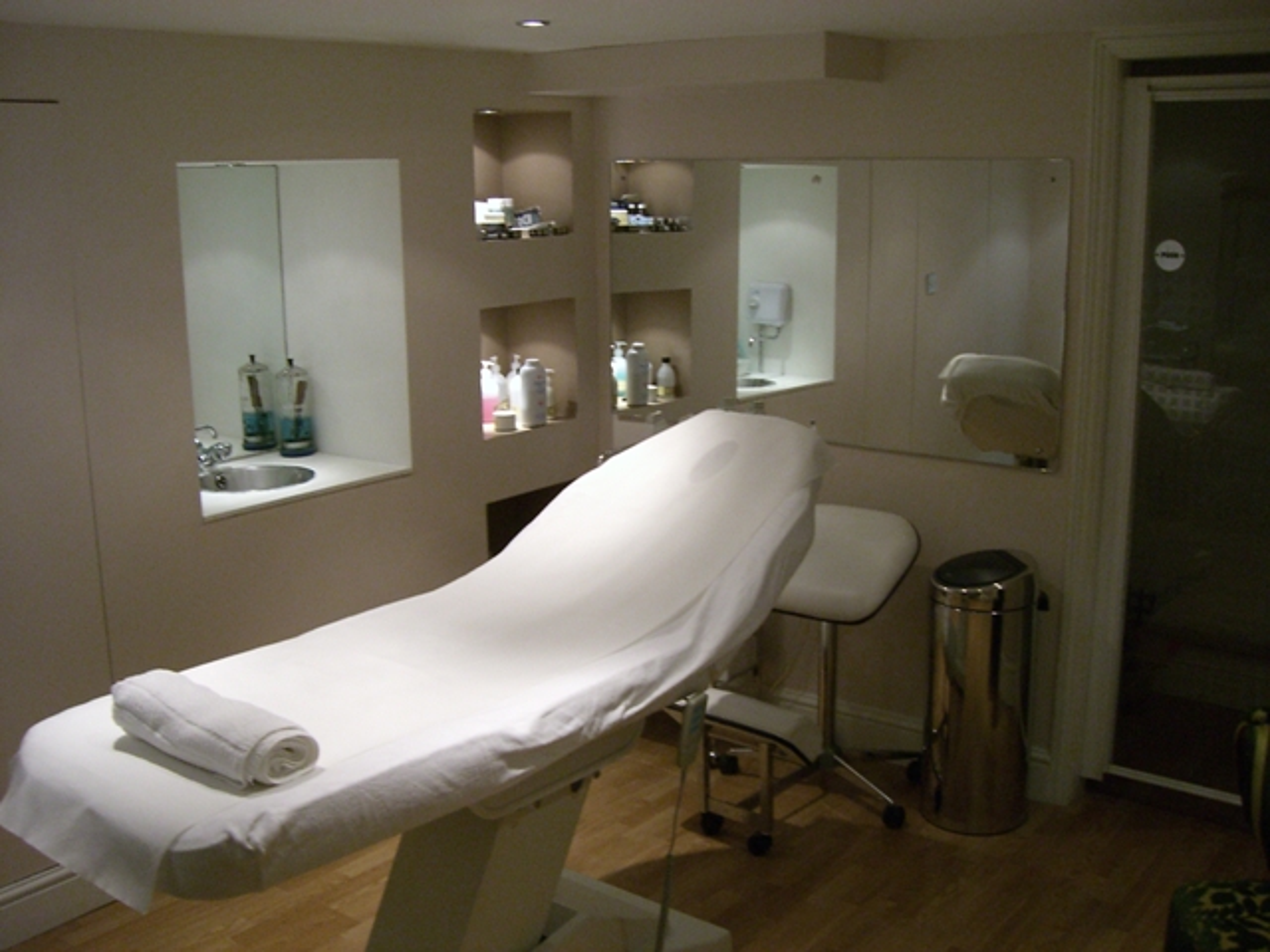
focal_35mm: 38
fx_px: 1394
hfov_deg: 49.0
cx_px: 635
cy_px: 476
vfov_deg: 37.7
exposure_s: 1/60
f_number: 2.7
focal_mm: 6.2
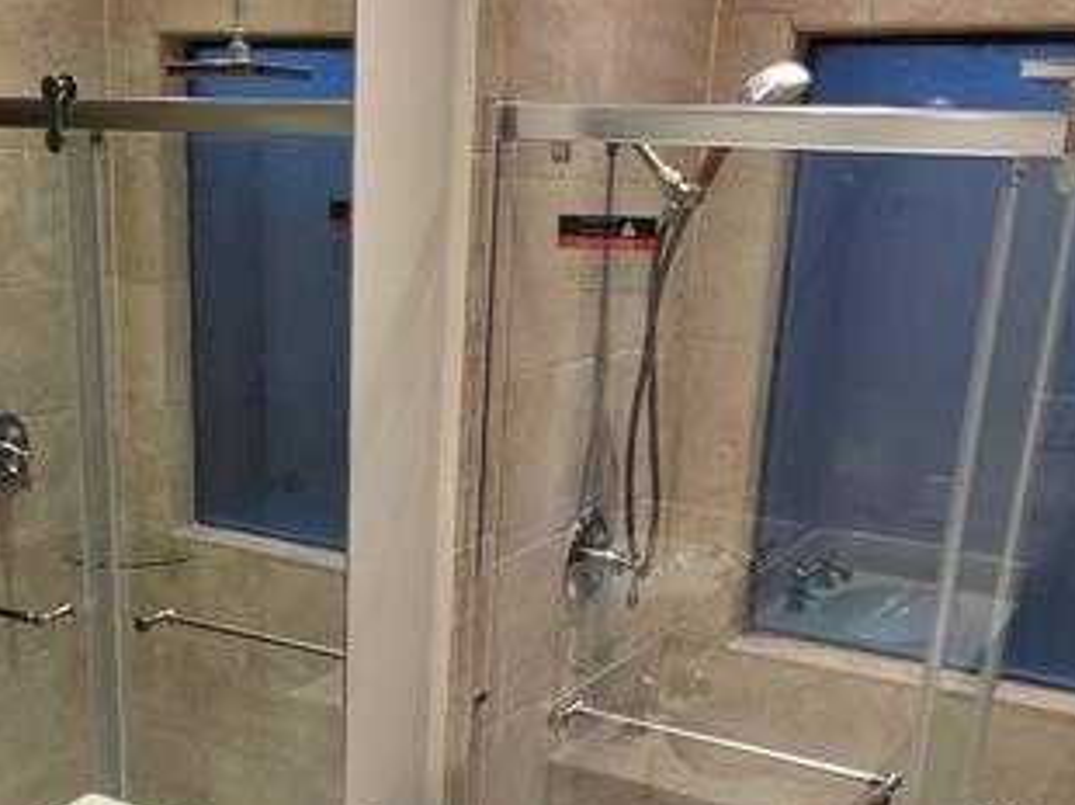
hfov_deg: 43.7
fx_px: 1334
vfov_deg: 32.3
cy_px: 687
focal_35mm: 43
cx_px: 437
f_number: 1.9
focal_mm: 2.2
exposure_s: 1/120
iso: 100
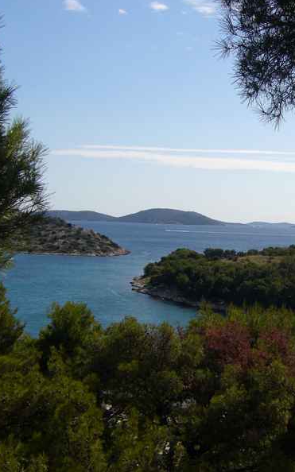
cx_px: 272
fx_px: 643
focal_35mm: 50
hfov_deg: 25.0
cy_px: 234
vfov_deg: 40.3
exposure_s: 1/640
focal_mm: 5.8
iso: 80
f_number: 5.6
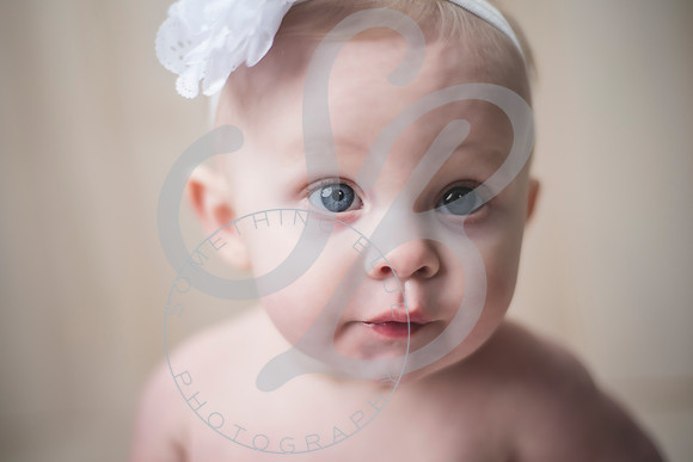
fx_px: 963
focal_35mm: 50
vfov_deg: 27.0
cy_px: 231
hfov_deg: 39.6
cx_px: 346
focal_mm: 50
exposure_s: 1/200
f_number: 1.8
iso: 200
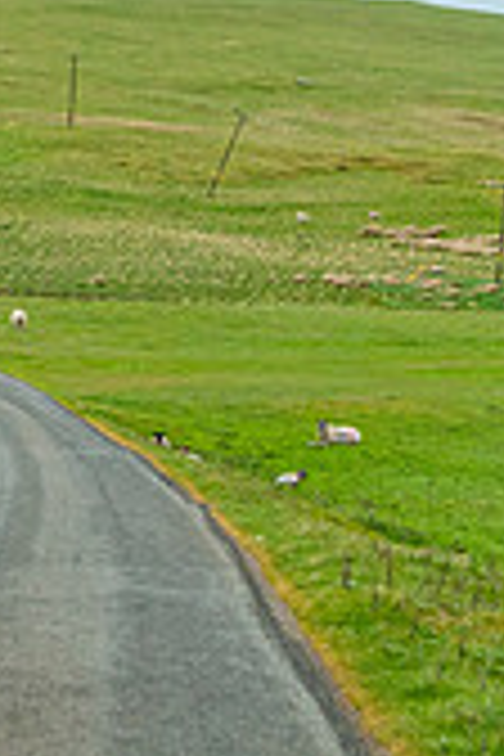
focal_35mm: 124
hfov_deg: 10.8
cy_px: 480
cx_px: -126
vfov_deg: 16.5
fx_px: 2604
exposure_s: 1/40
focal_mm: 13.16
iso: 250
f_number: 8
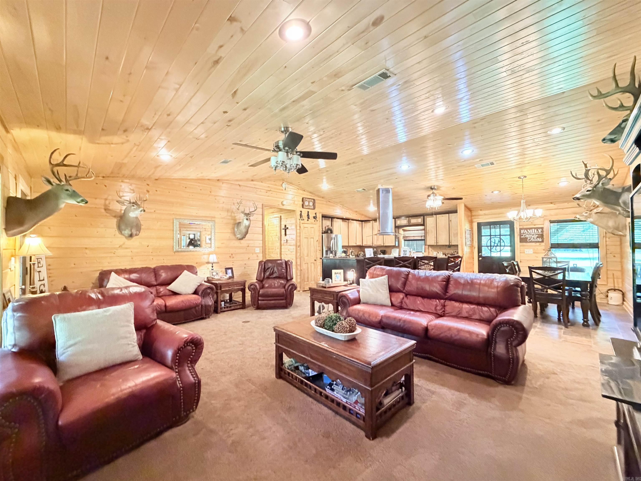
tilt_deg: +0.0
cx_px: 320
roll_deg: +0.0
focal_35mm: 14
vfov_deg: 85.7
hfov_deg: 102.1
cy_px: 240
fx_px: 259
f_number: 2.2
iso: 800
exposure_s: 1/60
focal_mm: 2.22
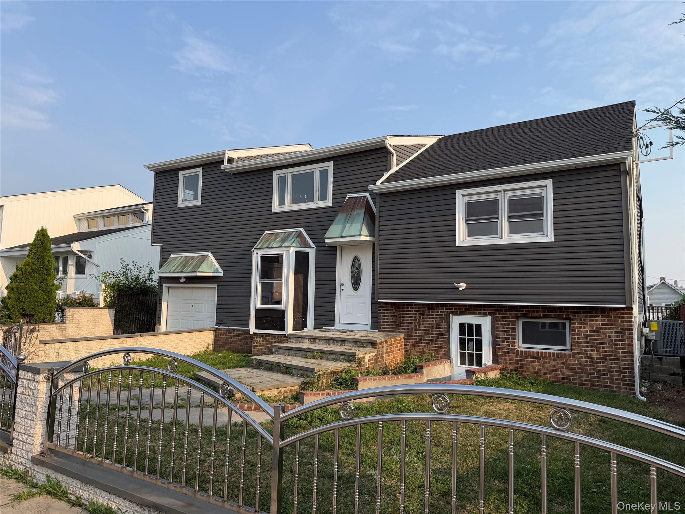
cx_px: 342
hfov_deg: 71.6
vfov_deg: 56.8
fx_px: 475
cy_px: 257
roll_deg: -0.2
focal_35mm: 24
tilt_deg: +5.6
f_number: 1.78
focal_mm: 6.76
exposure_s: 1/2703
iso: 80
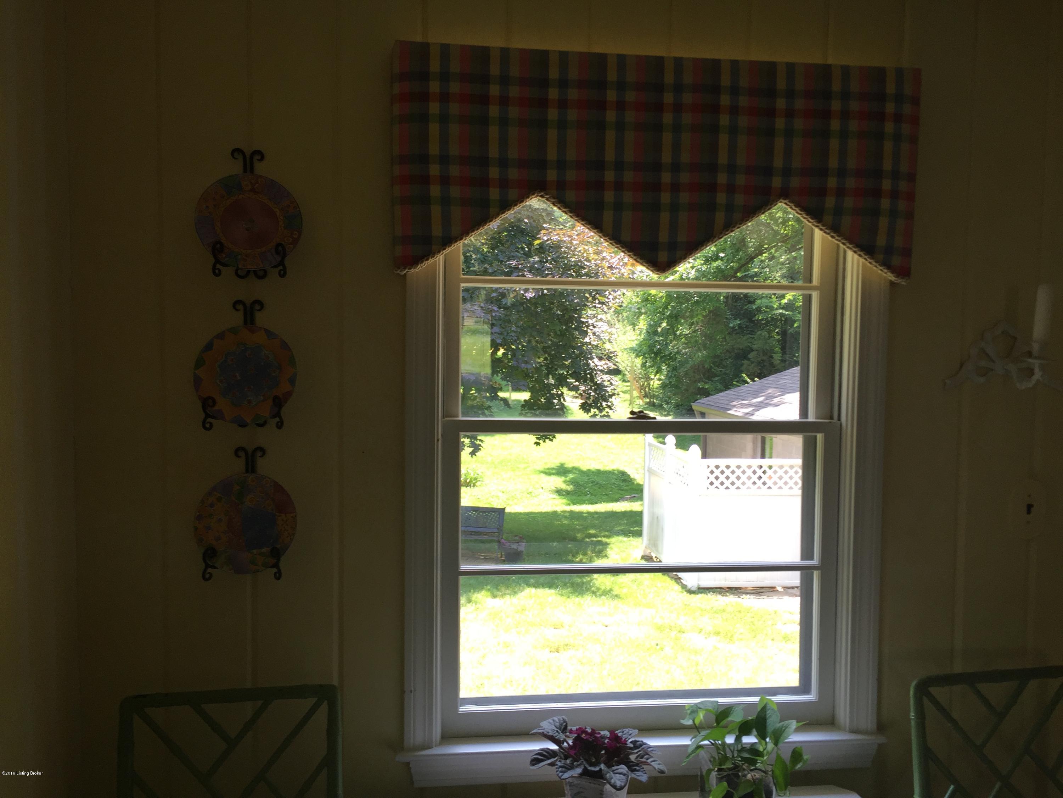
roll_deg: -1.9
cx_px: 532
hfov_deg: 61.7
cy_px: 399
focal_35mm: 29
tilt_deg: -2.6
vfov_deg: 48.2
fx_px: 891
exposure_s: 1/120
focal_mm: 4.15
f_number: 2.2
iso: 32
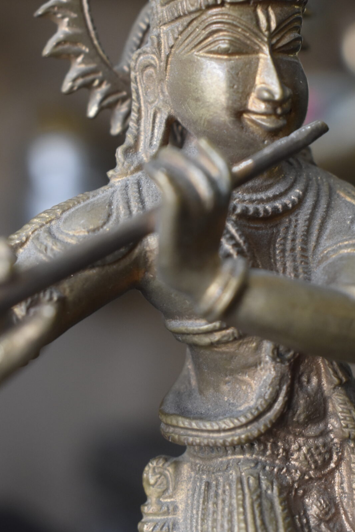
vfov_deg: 24.6
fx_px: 1212
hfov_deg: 16.6
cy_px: 157
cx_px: 231
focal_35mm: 82
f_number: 5
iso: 800
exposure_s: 1/60
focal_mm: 34
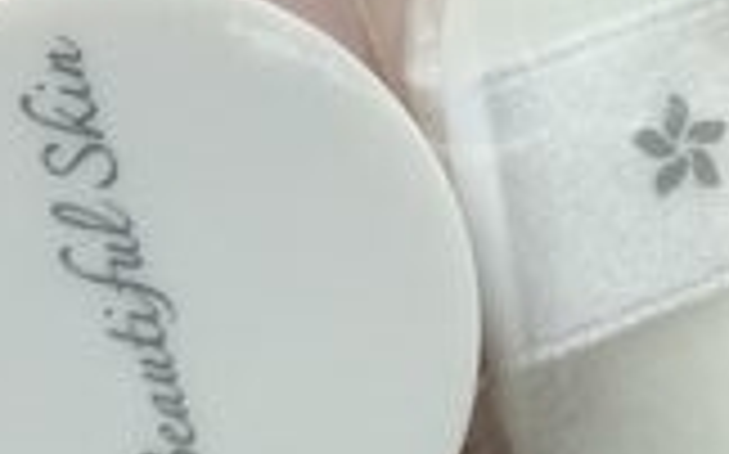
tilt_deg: -83.8
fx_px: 3216
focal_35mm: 162
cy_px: -198
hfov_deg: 12.9
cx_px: 333
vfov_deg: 7.9
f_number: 2.4
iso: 25
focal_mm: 3.3
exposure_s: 1/60
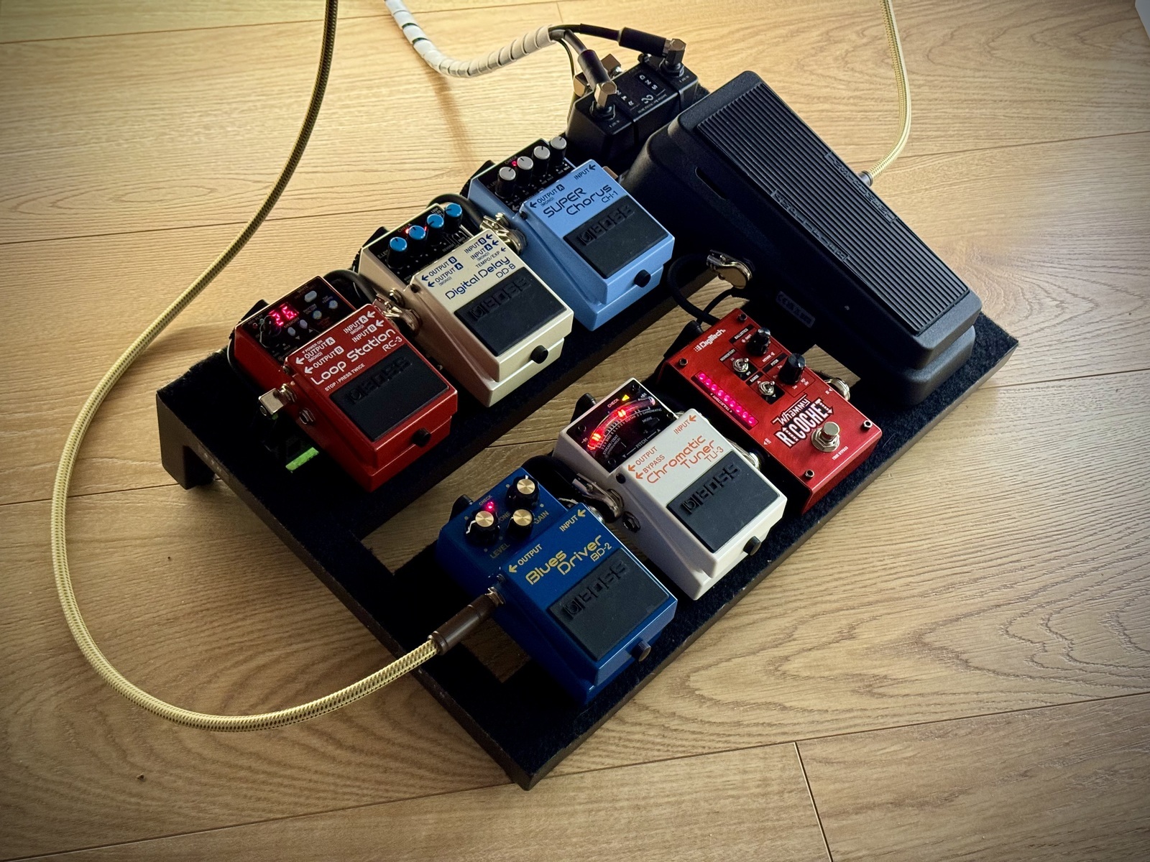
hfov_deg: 39.7
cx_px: 575
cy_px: 431
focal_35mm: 48
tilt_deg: -46.0
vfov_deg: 30.3
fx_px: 1595
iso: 320
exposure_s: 1/33
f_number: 1.78
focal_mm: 6.86
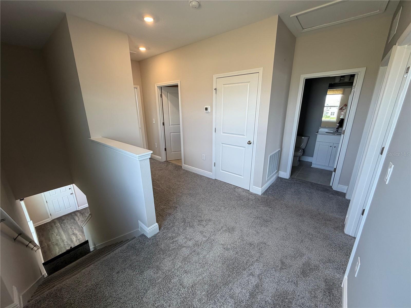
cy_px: 154
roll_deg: +0.5
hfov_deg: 102.1
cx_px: 206
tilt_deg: -15.4
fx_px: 166
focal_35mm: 14
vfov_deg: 85.7
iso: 160
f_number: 2.2
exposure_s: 1/120
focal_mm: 2.22
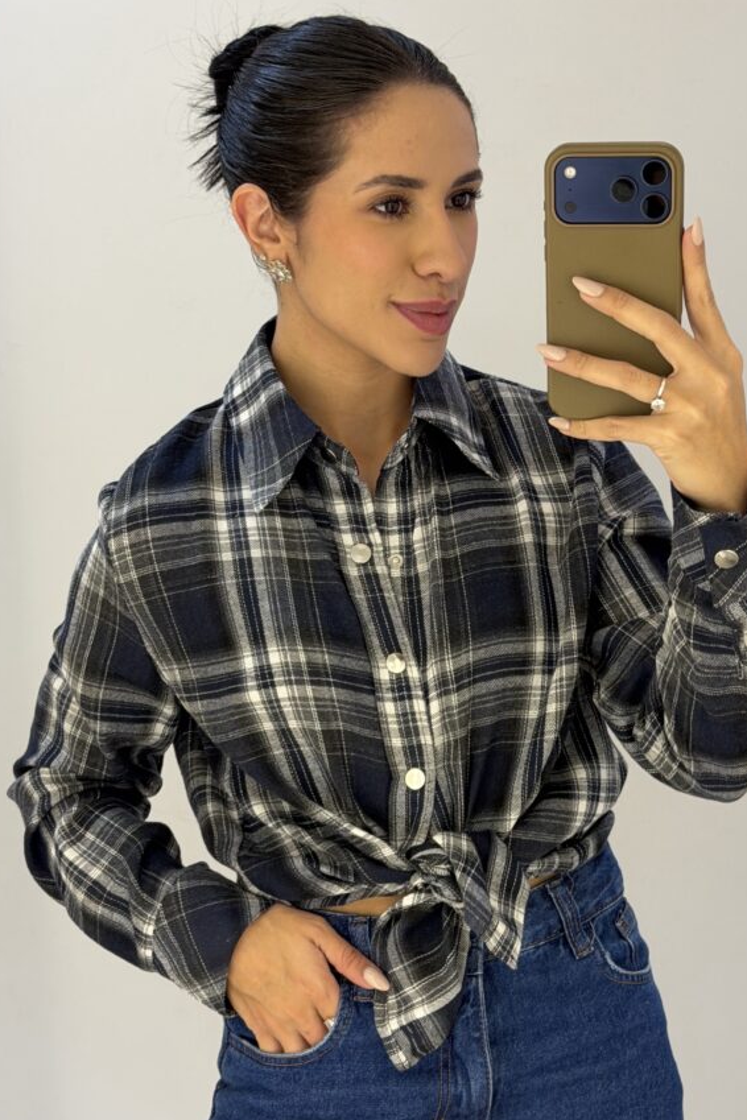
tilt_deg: -10.3
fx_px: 1587
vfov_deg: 38.9
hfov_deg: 26.5
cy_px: 564
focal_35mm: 51
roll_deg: +0.6
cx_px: 414
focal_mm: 6.76
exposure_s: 1/60
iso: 100
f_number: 1.78
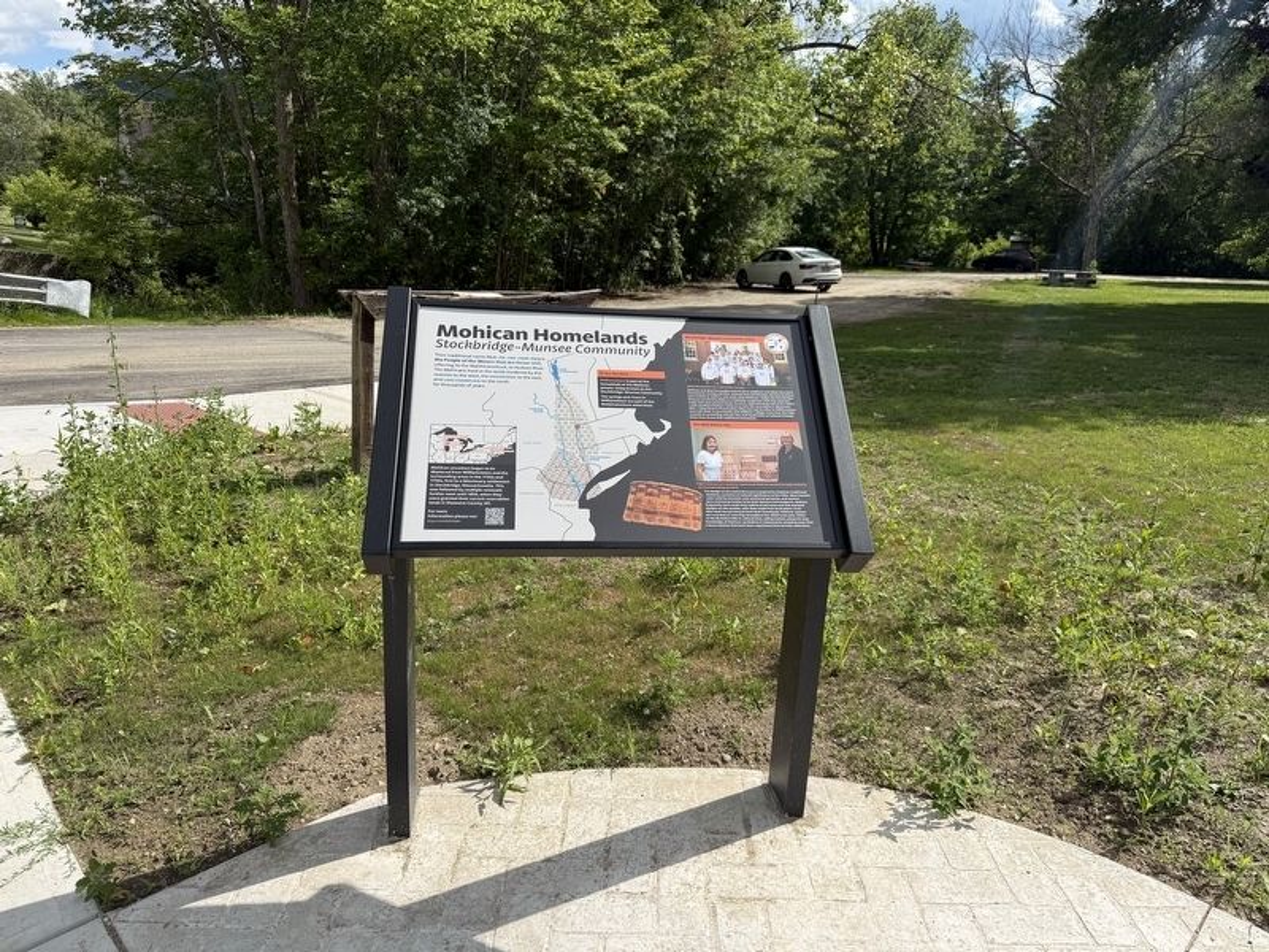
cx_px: 634
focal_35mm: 24
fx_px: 880
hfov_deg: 71.6
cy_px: 476
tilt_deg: -14.4
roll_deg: -3.1
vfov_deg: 56.8
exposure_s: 1/5319
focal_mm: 6.76
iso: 80
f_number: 1.78
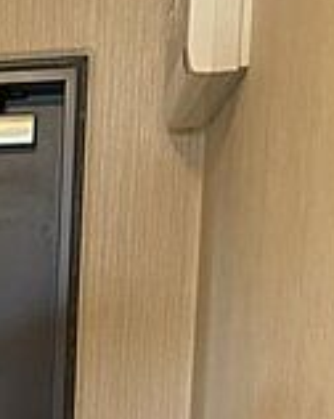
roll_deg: +0.3
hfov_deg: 14.5
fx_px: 1189
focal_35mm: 96
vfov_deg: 18.9
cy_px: 495
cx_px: -223
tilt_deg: -8.9
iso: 640
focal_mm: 4.2
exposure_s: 1/40
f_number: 1.6
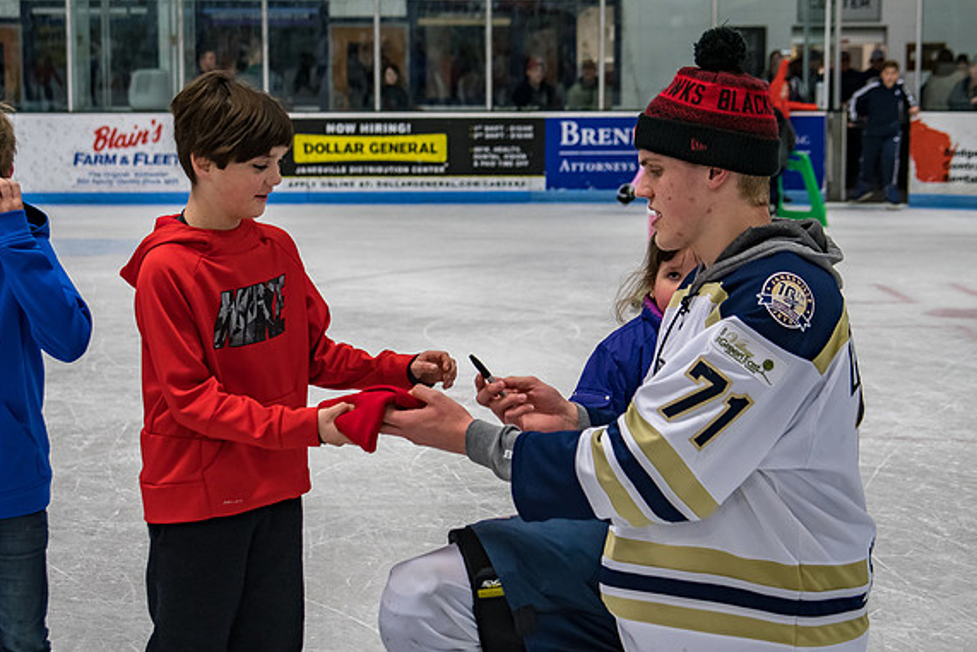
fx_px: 2199
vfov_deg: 16.9
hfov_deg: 25.0
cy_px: 364
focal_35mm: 81
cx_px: 456
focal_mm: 45
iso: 640
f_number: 4
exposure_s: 1/500
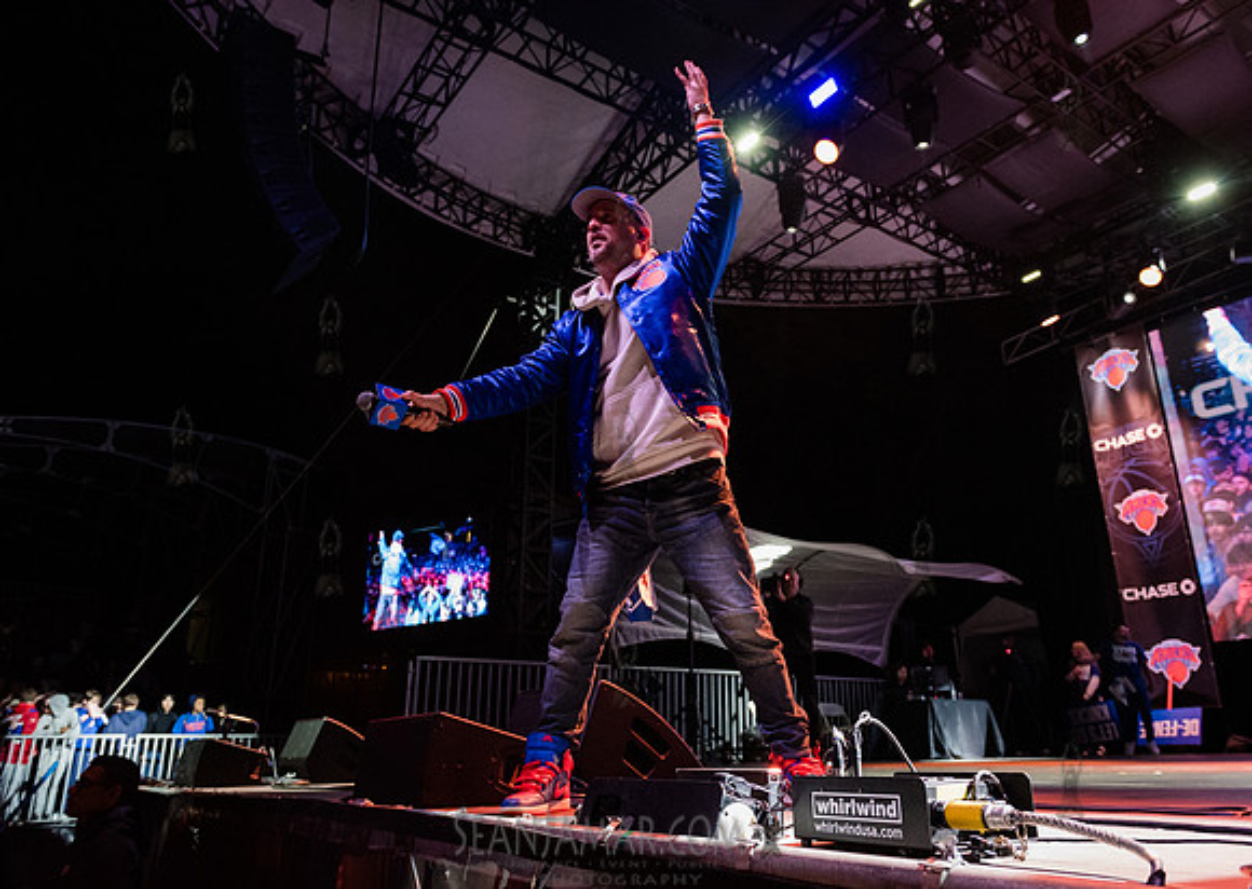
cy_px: 444
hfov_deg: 69.9
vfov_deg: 52.8
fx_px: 895
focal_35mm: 25
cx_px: 666
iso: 6400
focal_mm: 24
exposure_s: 1/500
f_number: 3.5
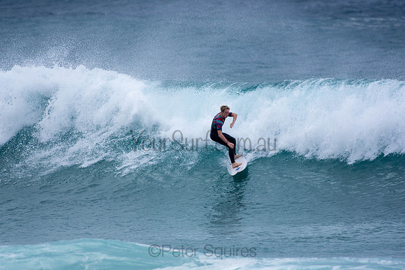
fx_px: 8439
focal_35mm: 750
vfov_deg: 1.8
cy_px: 135
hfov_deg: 2.7
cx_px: 202
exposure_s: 1/2500
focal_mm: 500
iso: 560
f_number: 5.6
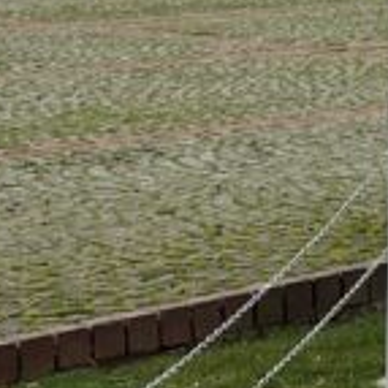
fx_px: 2092
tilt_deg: -0.2
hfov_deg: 9.5
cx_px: 920
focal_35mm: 165
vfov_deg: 10.3
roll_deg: +0.6
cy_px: -166
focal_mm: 5.7
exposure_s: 1/748
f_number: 1.5
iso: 50
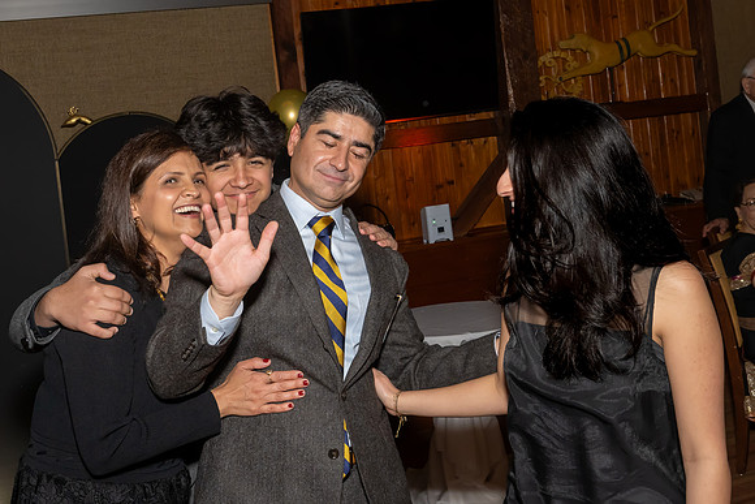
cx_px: 334
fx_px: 966
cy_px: 182
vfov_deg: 29.1
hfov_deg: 42.6
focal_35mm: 46
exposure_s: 1/250
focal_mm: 24
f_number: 8
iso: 800
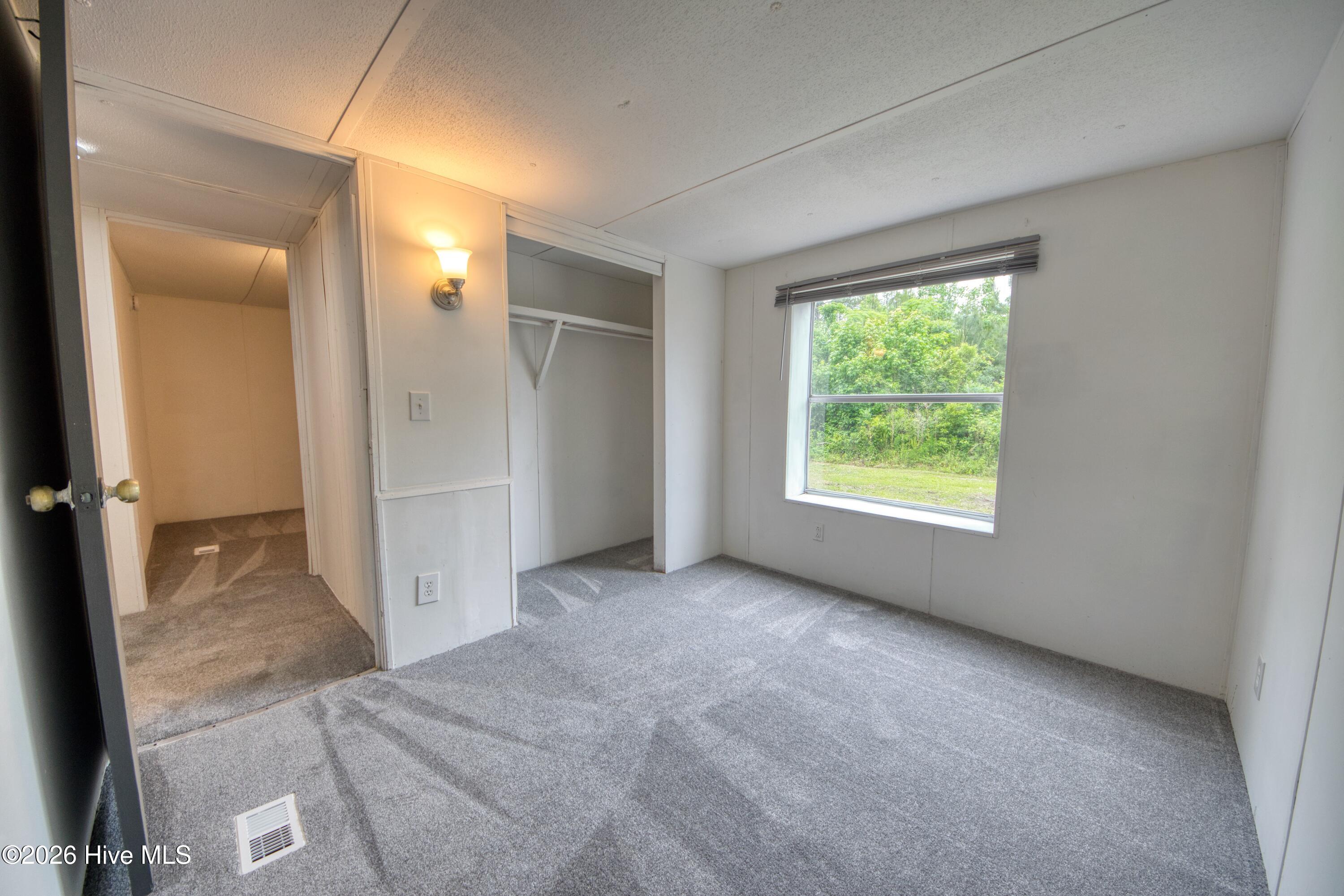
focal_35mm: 12
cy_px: 448
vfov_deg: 90.0
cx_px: 672
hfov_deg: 112.6
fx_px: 448
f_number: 9
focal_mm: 8
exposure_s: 1/15
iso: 200
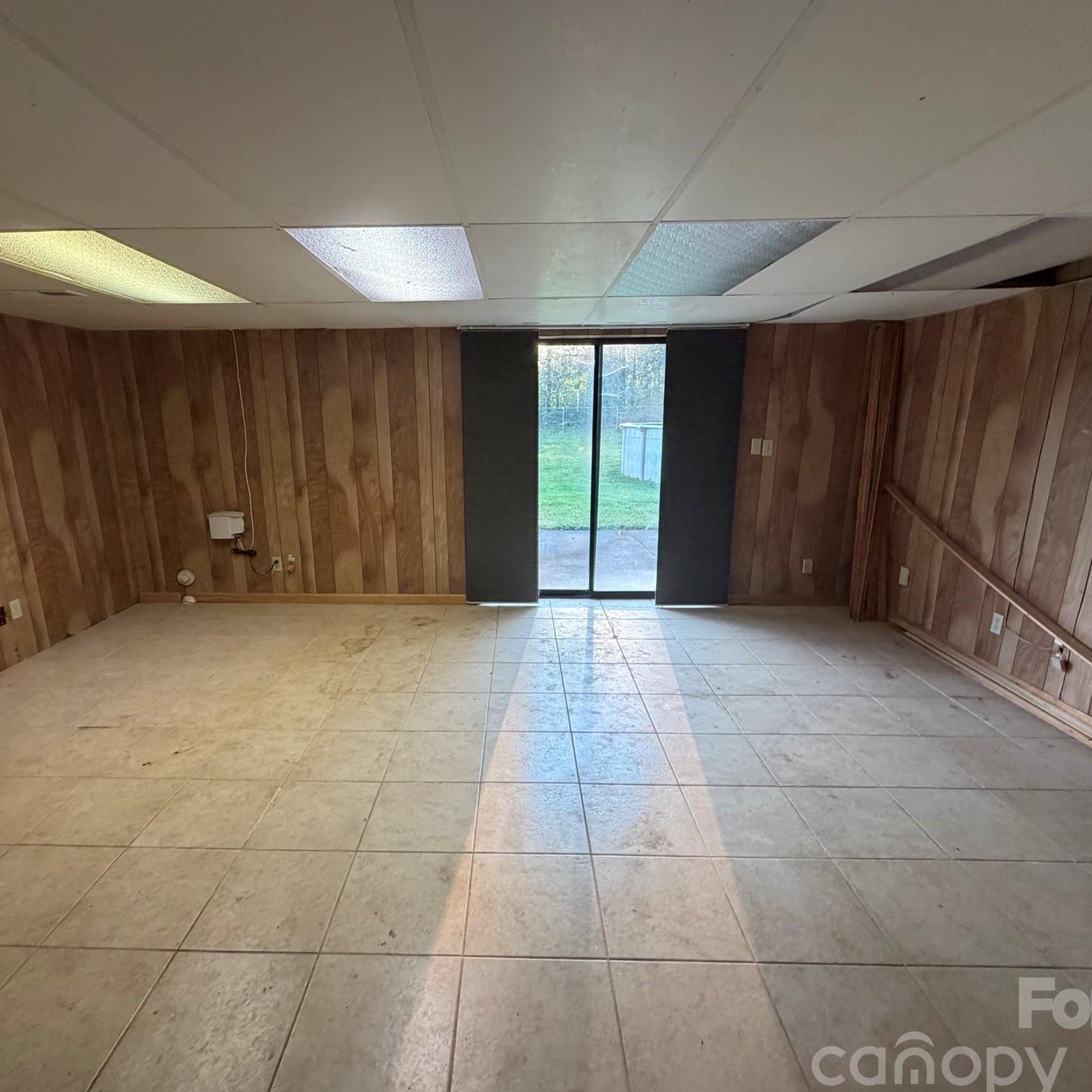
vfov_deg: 84.0
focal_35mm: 17
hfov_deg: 83.8
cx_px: 502
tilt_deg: -13.2
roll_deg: +0.7
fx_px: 607
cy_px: 559
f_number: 2.2
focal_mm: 2.22
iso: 320
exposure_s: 1/120
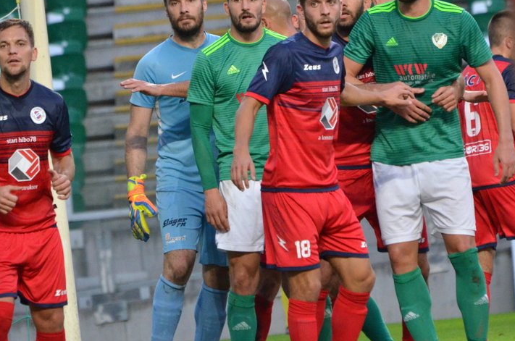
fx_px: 8309
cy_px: 133
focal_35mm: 582
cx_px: 179
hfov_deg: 3.5
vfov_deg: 2.4
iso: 2500
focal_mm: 230
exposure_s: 1/640
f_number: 5.3
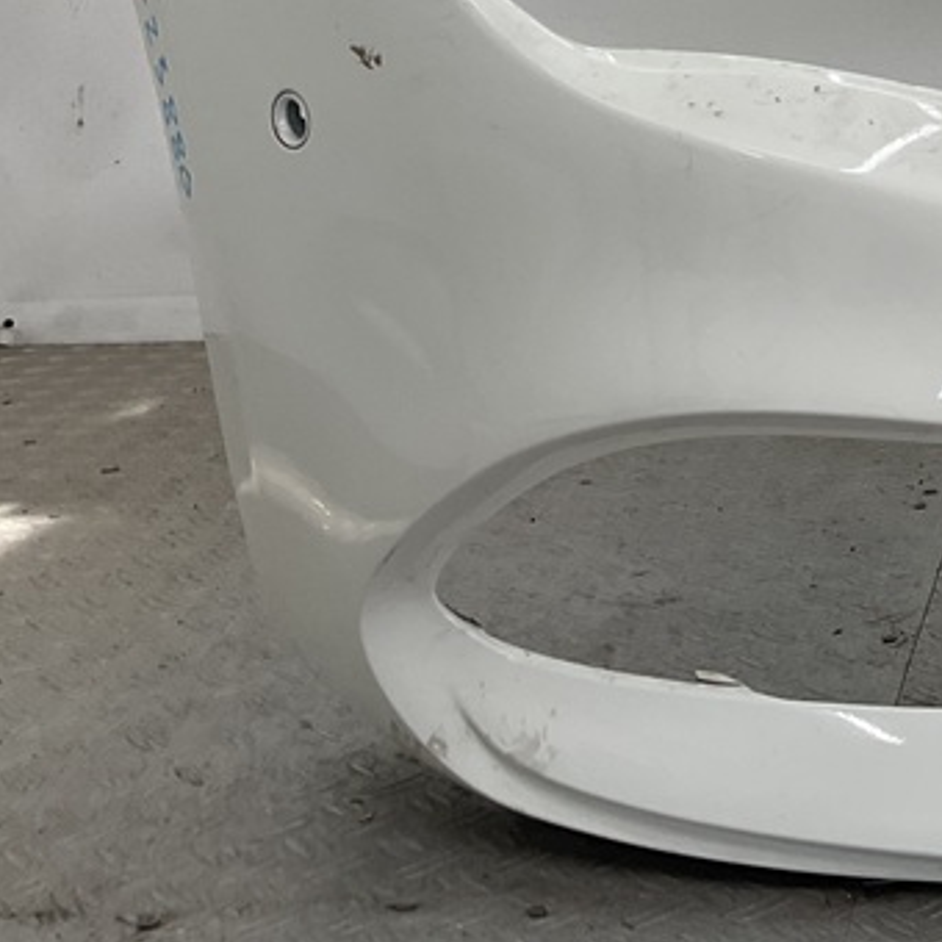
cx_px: 1394
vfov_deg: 22.2
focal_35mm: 76
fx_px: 2340
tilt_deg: -7.4
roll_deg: +0.2
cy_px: 86
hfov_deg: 19.9
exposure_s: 1/228
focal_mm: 3
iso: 16
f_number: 1.8
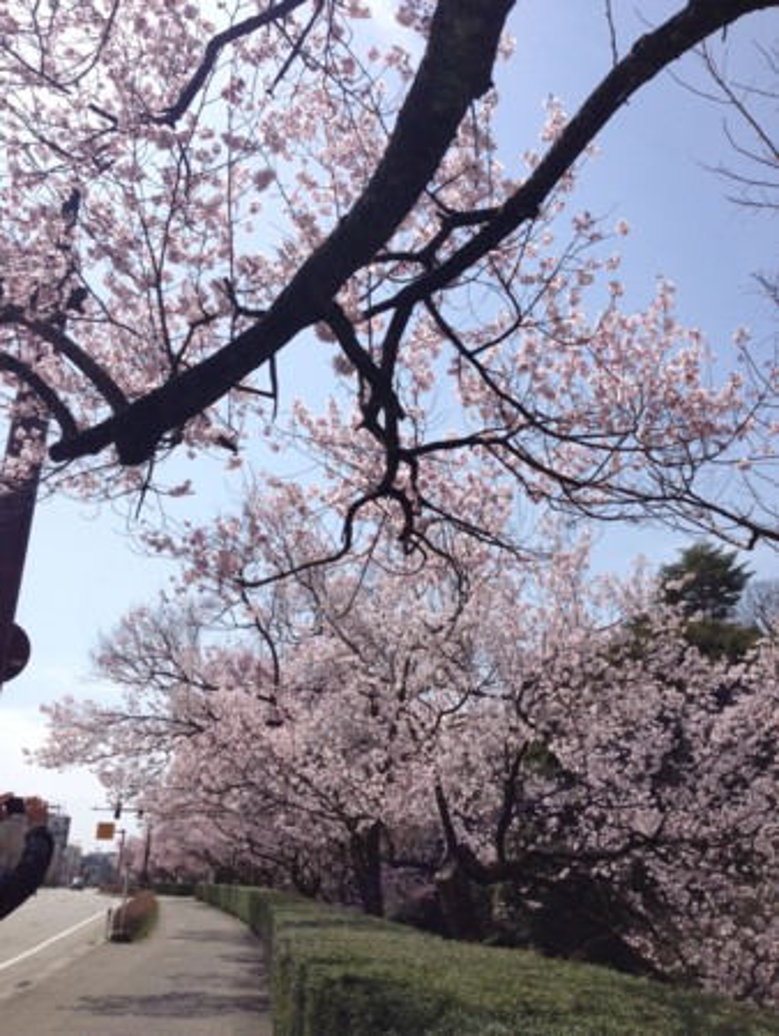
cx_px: 390
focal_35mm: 33
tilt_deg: +25.9
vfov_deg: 55.3
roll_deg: +0.4
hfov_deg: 43.0
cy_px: 518
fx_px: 989
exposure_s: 1/1695
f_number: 2.4
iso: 50
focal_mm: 4.12
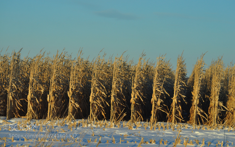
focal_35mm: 141
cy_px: 69
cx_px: 118
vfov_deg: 9.3
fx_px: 903
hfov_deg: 14.8
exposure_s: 1/250
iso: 200
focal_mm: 92
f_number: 8
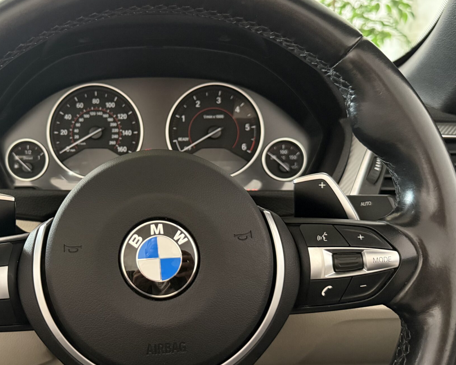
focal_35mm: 37
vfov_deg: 40.1
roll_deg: +0.3
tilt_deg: -11.5
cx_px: 143
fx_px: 499
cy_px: 172
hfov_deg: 48.0
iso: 800
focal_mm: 6.76
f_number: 1.78
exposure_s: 1/50
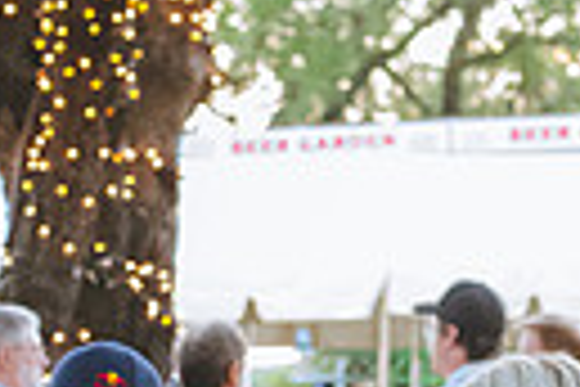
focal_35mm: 207
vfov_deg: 6.5
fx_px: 3335
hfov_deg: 9.9
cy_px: 655
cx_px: 85
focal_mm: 46
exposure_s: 1/100
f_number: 3.5
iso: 6400
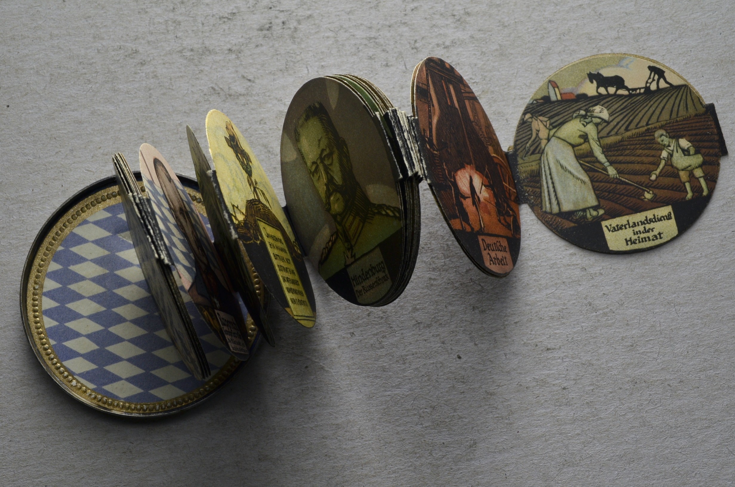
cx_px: 368
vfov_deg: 30.7
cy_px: 244
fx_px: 886
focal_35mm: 44
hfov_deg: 45.0
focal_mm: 29
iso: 400
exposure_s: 1/250
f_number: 14
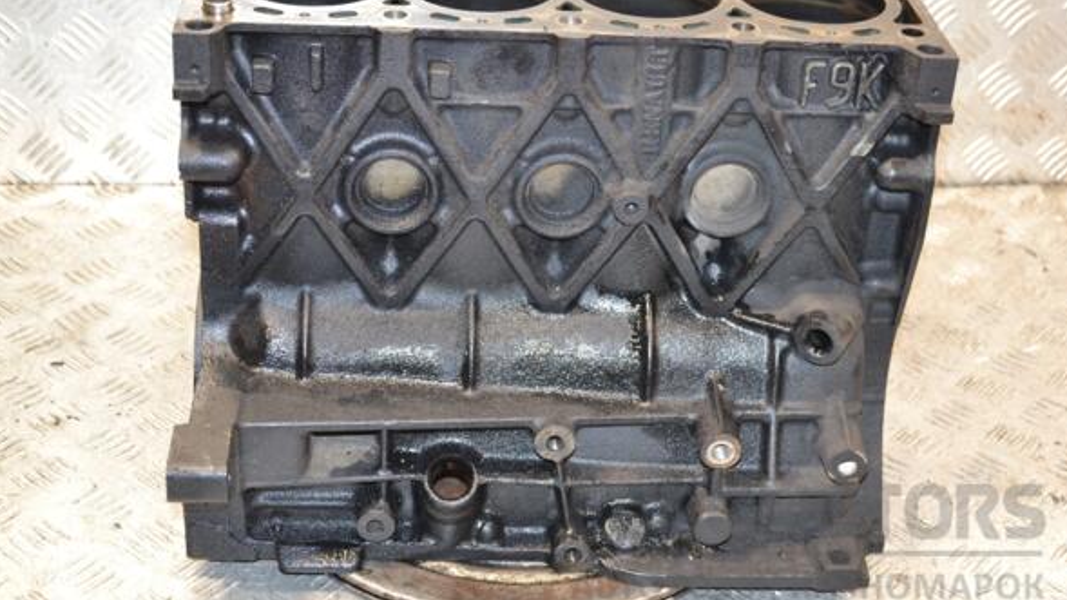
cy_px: 270
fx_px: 1810
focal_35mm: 64
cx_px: 536
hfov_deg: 32.8
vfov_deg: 18.8
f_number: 4.8
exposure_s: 1/60
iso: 800
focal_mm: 40
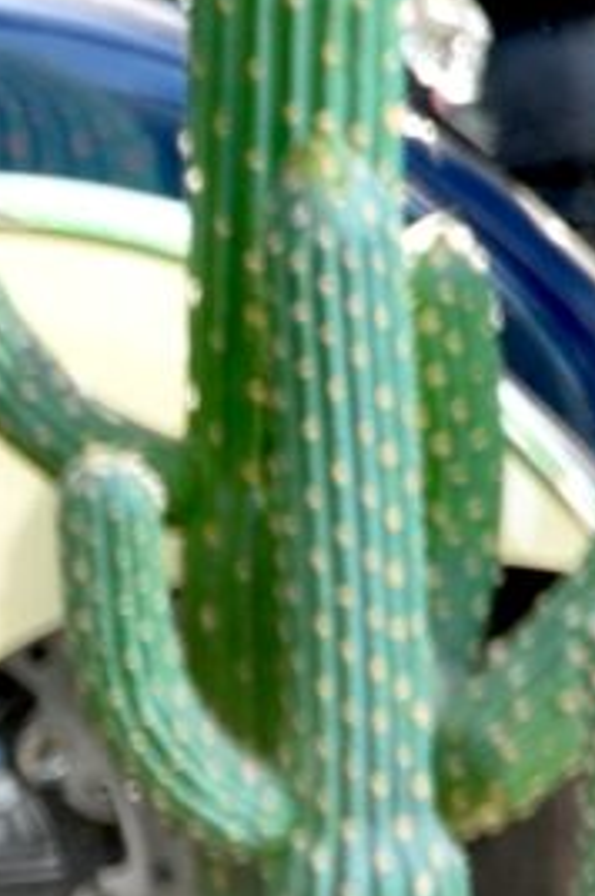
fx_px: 16652
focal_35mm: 670
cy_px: 1413
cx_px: -3316
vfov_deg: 3.1
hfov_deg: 2.0
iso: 100
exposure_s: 1/60
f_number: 3.5
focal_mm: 70
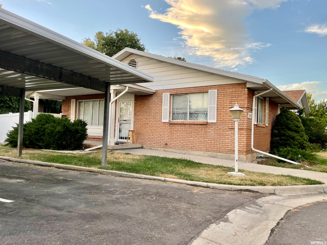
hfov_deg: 67.3
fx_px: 246
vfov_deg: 53.1
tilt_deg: +2.1
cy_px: 122
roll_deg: -1.6
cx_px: 164
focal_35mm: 26
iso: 32
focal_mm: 4.2
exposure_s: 1/306
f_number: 1.6
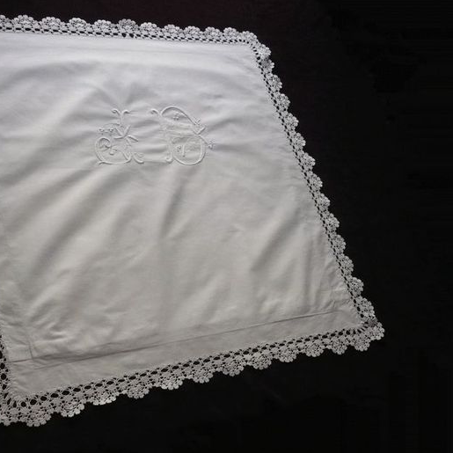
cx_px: 157
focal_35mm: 42
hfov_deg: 39.6
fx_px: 622
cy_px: 228
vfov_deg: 40.0
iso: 400
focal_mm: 5.8
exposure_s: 1/400
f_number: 2.8
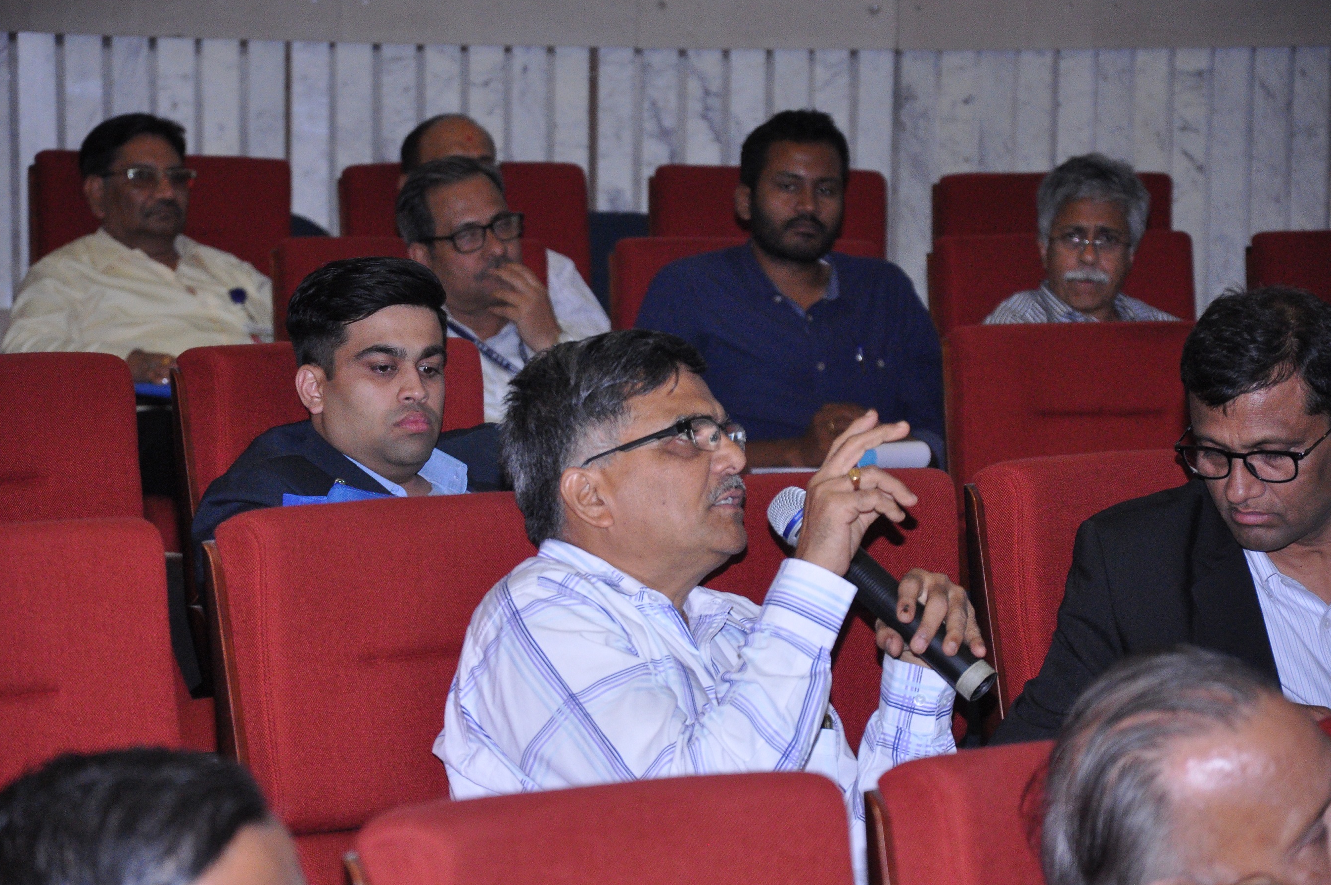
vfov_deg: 9.1
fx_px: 5540
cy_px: 450
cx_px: 656
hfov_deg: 13.7
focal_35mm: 150
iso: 2000
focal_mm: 98
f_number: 5.6
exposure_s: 1/125
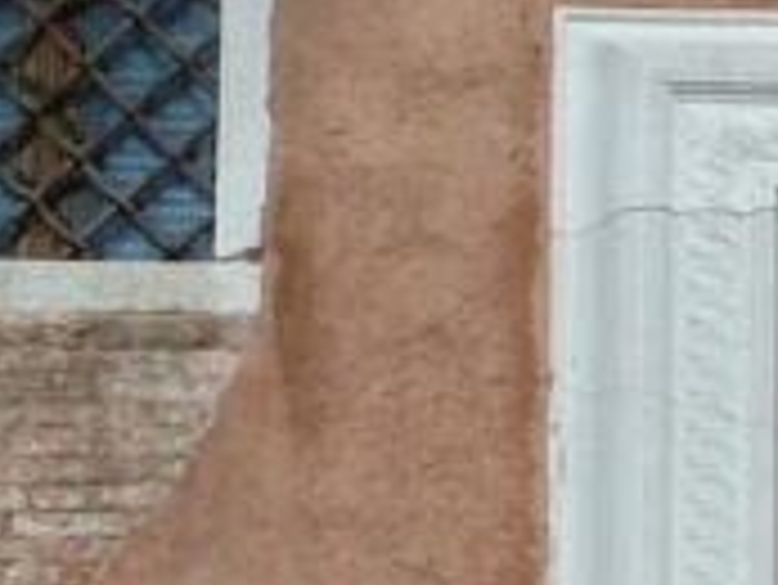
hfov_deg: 6.0
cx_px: 1075
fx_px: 7332
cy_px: 1256
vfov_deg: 4.5
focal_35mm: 326
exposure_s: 1/1000
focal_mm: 9.1
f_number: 5.6
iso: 80
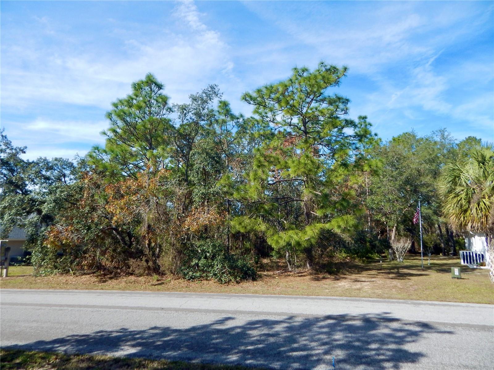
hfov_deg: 76.4
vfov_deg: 61.1
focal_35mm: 22
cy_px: 185
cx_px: 247
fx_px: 314
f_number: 6
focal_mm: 4
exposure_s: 1/400
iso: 125
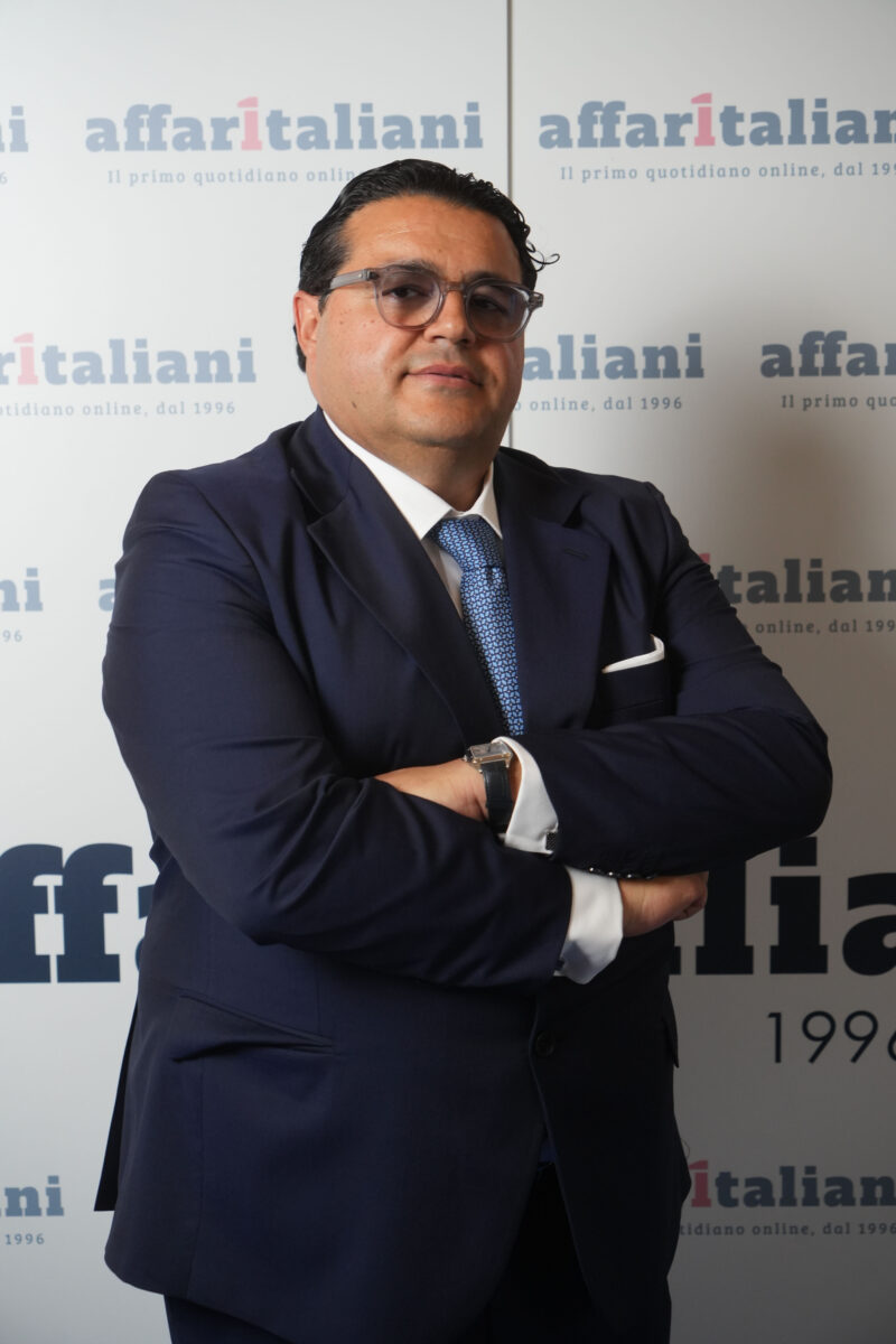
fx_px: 2016
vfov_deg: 36.9
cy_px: 672
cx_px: 448
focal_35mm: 54
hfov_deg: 25.1
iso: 1600
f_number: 5.6
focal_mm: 54
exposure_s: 1/160
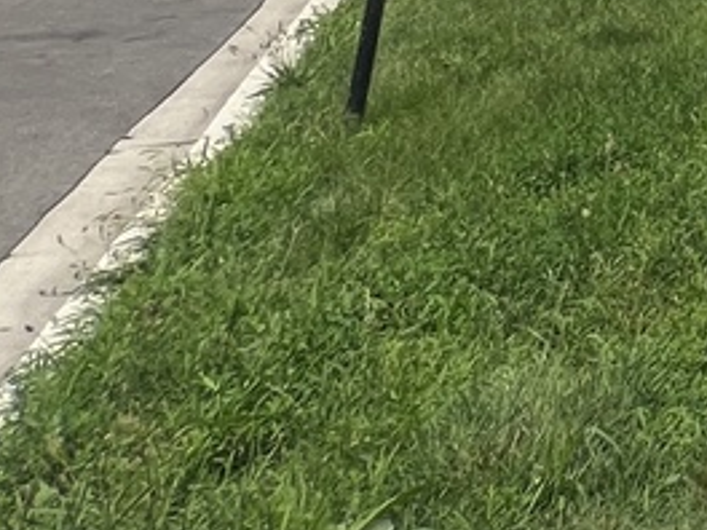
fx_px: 1450
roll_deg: +0.4
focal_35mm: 71
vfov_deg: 13.5
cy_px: -819
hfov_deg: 15.8
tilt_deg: +18.5
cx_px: 1636
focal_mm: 1.57
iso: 32
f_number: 1.8
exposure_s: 1/1155
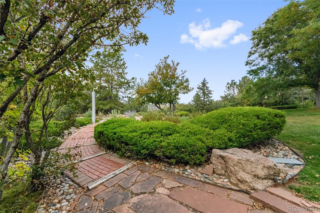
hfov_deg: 100.4
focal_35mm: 15
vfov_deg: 77.3
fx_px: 133
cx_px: 160
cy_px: 106
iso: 2000
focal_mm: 10
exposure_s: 1/8000
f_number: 8
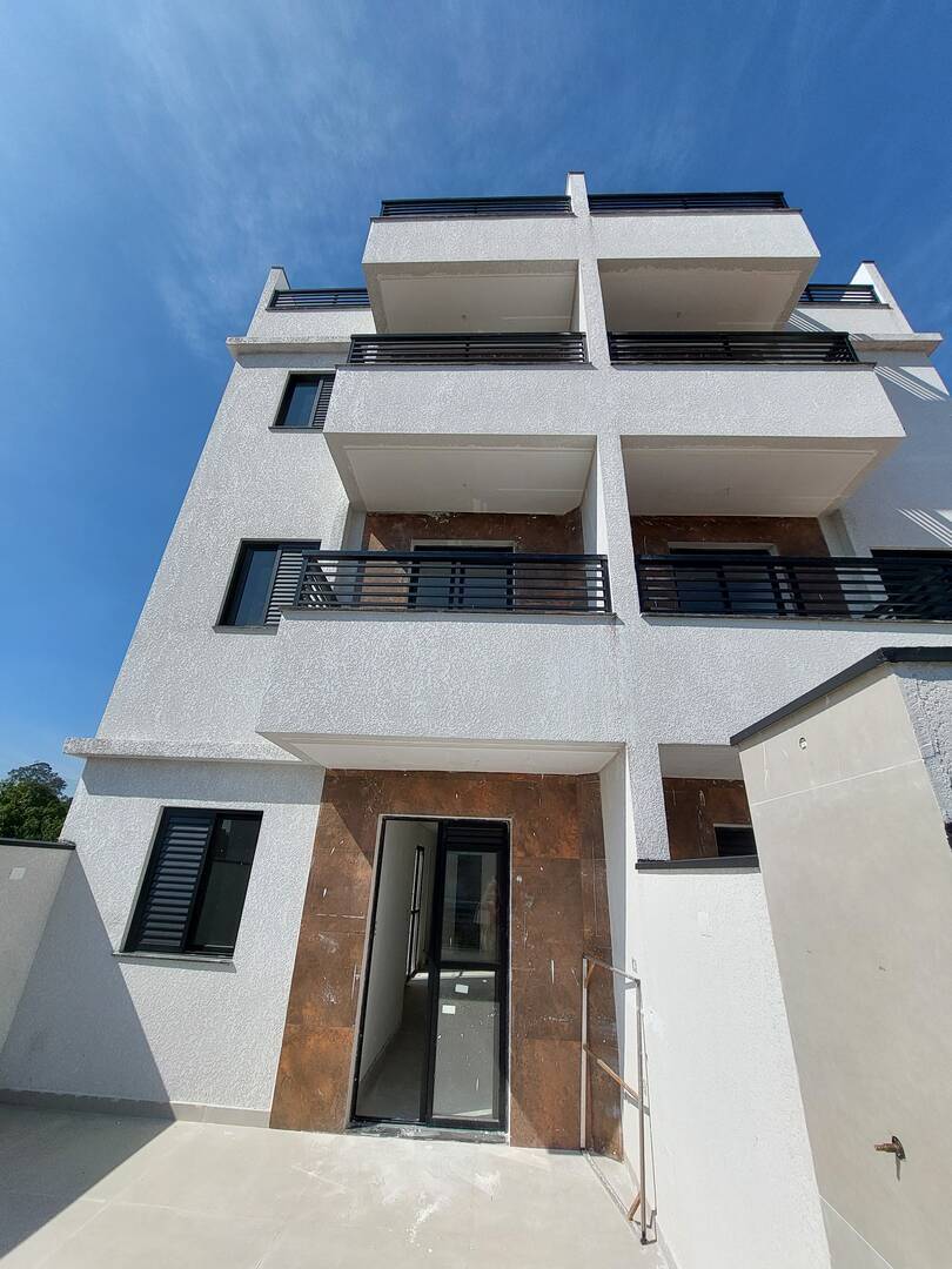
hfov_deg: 89.9
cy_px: 634
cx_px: 476
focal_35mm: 13
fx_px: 477
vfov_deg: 106.2
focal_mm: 1.74
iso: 40
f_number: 2.2
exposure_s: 1/2046
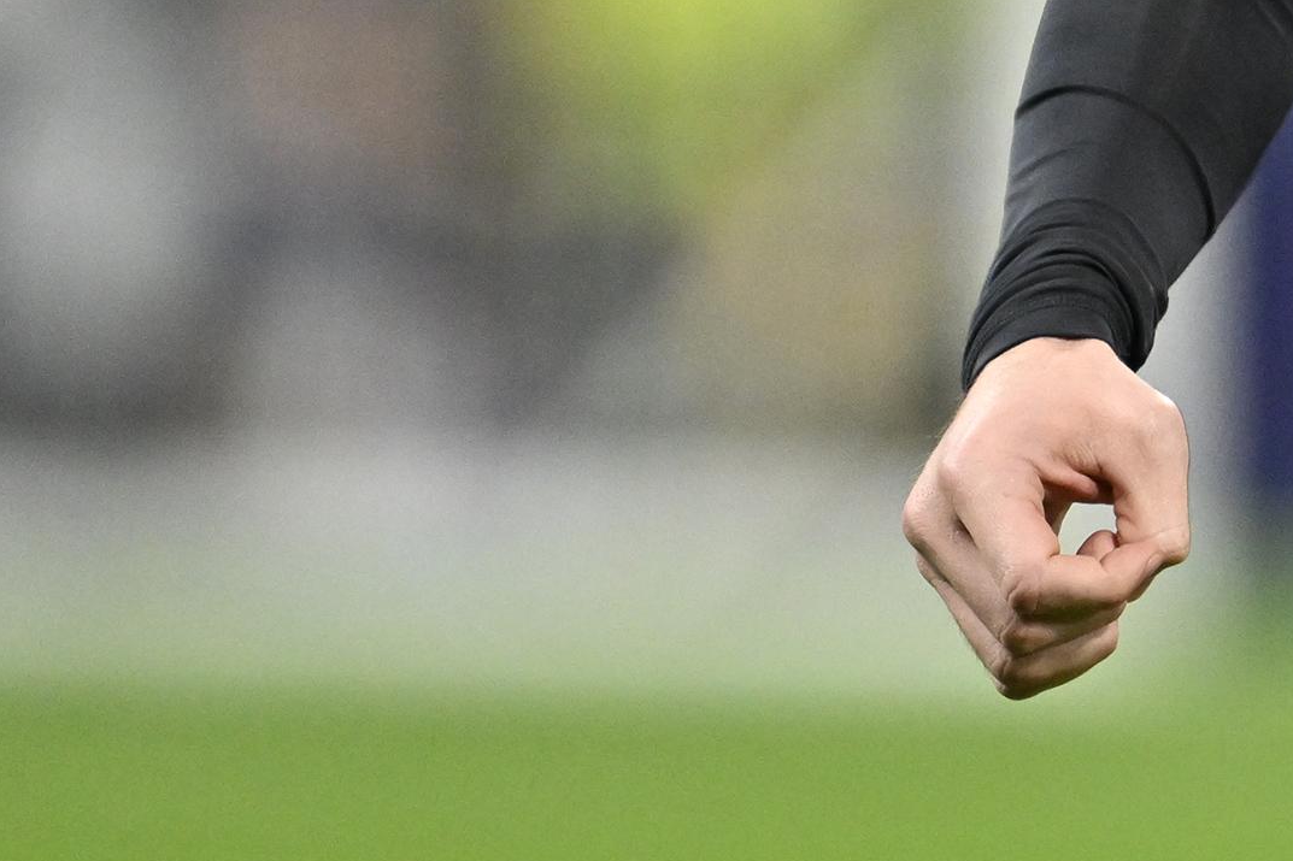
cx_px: 2005
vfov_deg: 1.1
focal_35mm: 1305
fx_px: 46861
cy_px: -317
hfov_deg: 1.6
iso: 2500
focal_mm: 400
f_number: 2.8
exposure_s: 1/2500
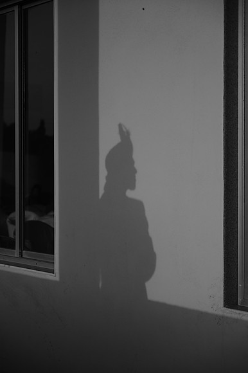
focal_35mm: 70
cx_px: 124
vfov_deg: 28.9
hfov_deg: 19.4
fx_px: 724
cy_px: 186
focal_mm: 70
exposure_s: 1/1600
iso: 200
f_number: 4
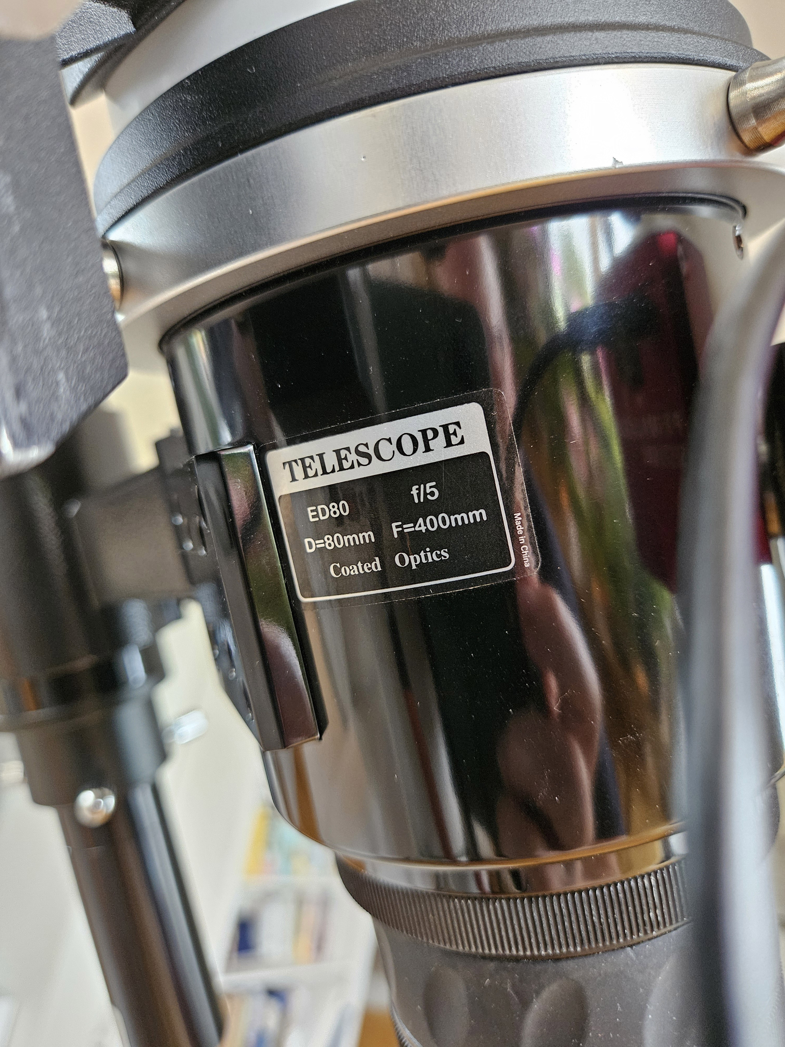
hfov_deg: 58.9
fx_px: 695
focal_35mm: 23
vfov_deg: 73.9
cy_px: 524
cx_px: 392
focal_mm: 5.4
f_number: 1.8
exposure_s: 1/50
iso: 800
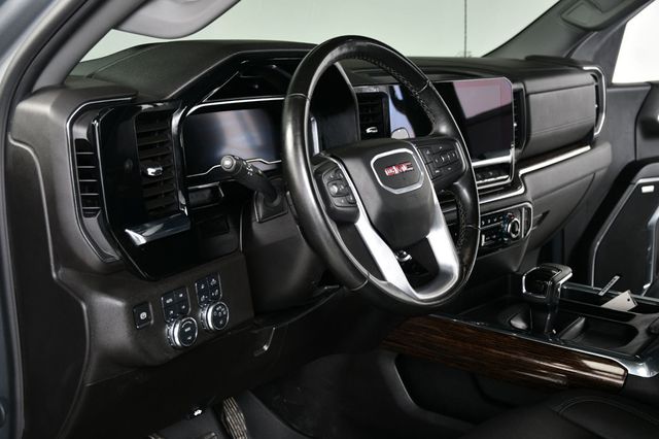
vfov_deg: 29.8
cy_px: 220
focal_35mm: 45
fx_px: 823
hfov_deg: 43.6
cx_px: 330
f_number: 4
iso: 100
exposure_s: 1/160
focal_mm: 30
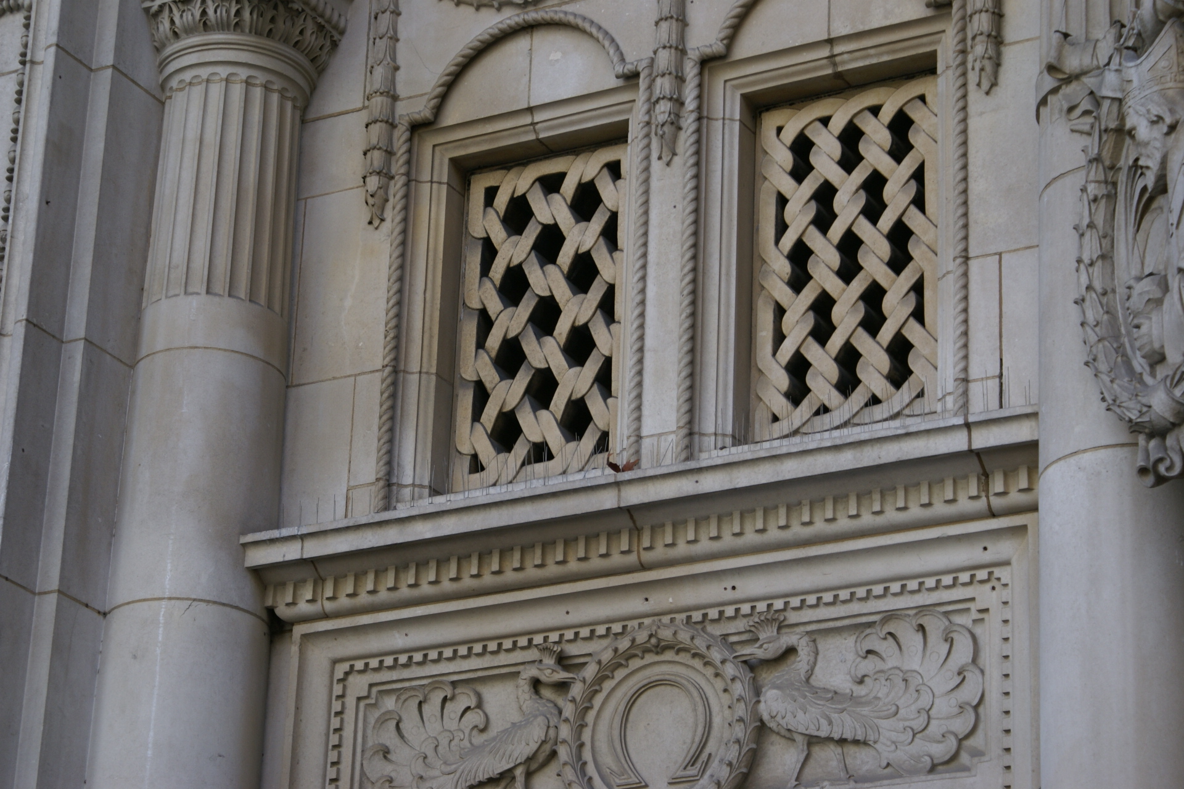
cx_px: 592
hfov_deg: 19.5
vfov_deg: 13.0
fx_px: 3453
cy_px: 394
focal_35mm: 105
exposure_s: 1/125
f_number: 5.6
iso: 160
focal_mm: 70
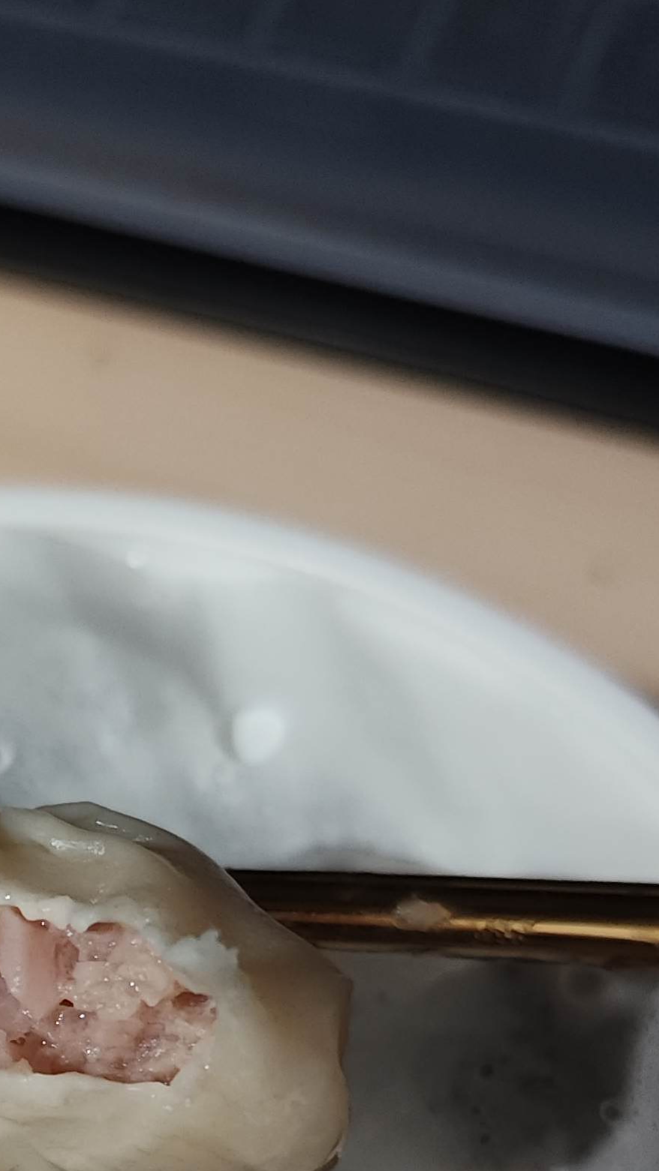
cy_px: 1103
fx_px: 2081
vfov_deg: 29.8
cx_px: -46
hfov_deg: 17.4
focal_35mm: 67
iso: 1749
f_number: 1.65
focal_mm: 5.26
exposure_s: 1/50
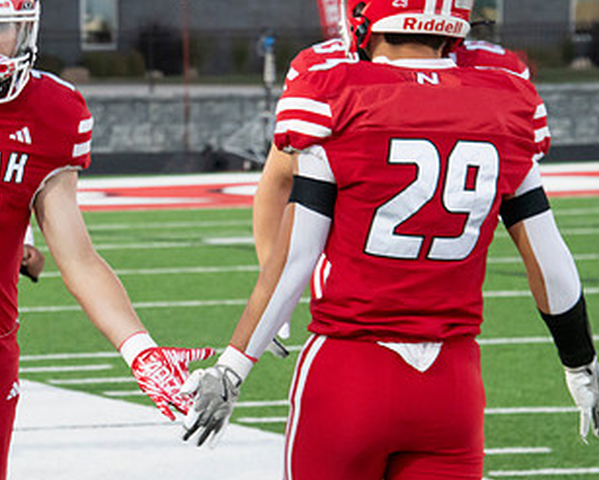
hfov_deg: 7.5
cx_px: 49
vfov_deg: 6.0
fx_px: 4559
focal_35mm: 257
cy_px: 309
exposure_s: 1/250
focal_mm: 145
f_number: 9
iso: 8000
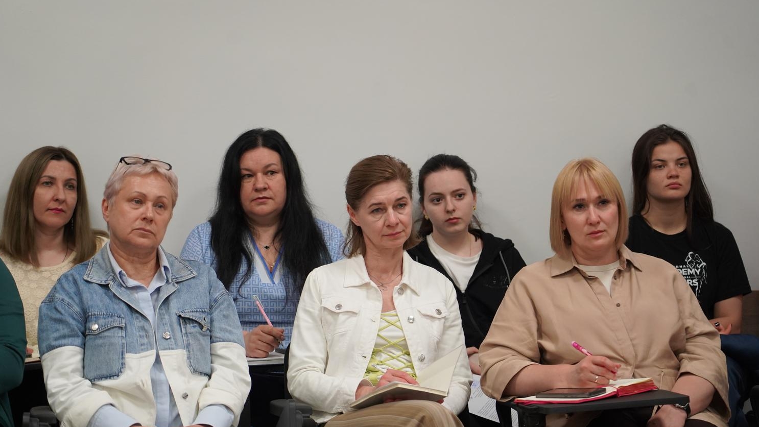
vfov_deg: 10.9
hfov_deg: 19.3
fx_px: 2234
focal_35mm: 111
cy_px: 245
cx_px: 379
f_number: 4
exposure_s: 1/160
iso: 2000
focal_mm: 105
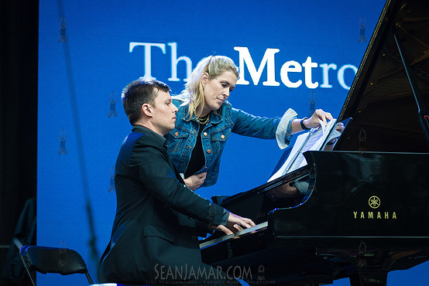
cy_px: 141
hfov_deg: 22.6
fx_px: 1073
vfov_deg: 15.2
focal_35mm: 90
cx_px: 212
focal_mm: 86
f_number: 4
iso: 1600
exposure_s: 1/400
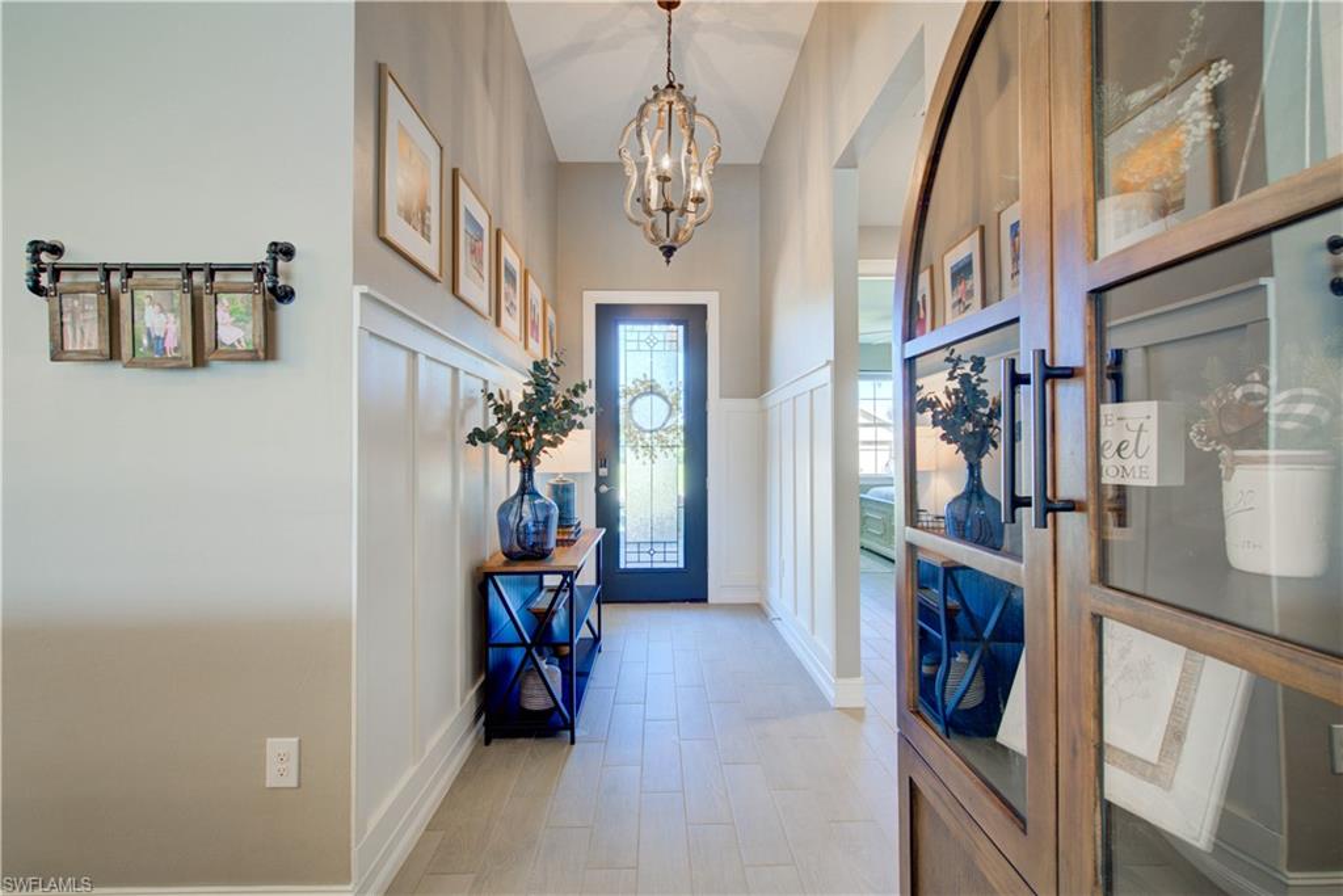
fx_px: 597
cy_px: 448
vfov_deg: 73.8
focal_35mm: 16
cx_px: 672
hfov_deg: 96.7
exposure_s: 1/3.33
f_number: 8
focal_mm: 16
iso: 400
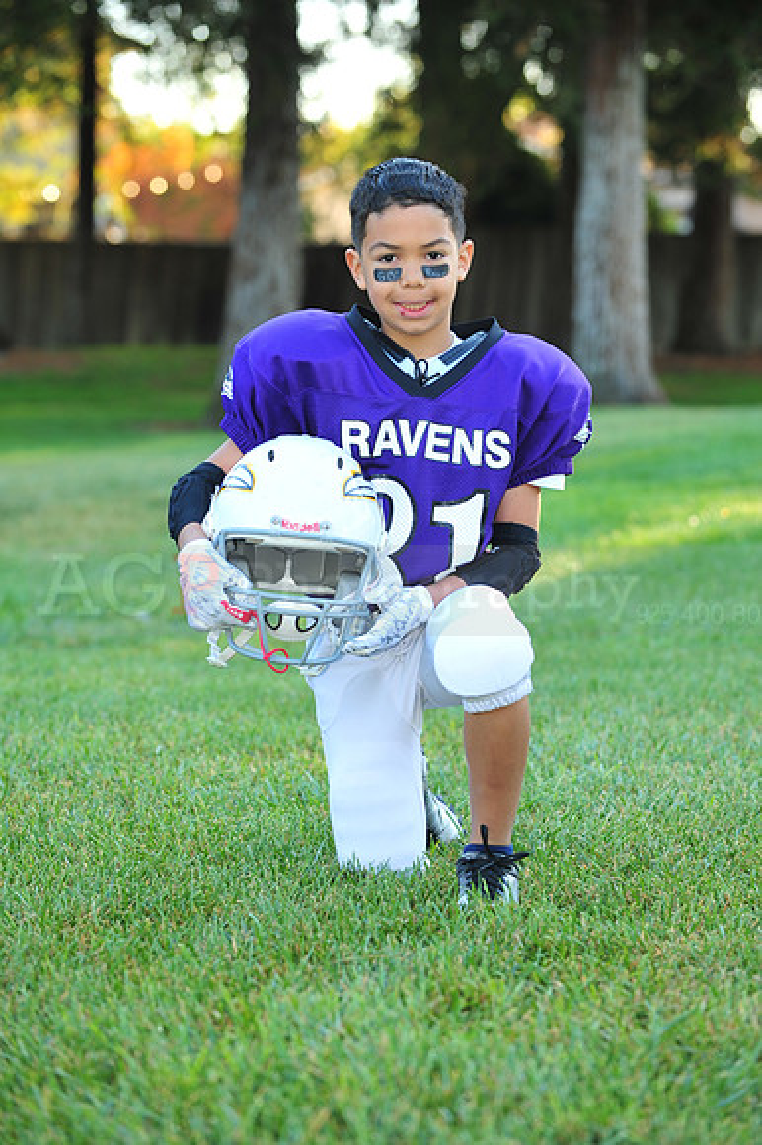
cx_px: 381
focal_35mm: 116
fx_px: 3687
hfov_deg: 11.8
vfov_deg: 17.7
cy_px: 572
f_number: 4.5
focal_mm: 116
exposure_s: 1/60
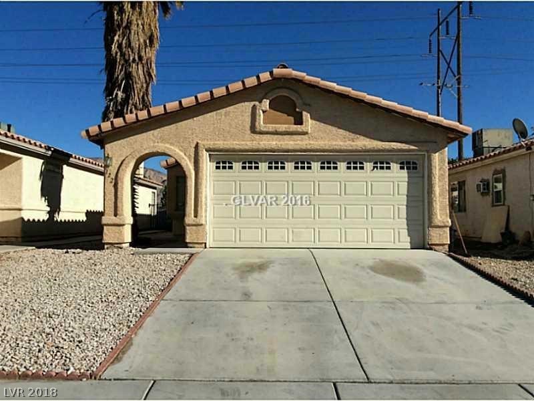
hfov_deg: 56.8
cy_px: 200
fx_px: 494
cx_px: 267
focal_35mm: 32
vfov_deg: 44.2
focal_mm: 3.3
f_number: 2.4
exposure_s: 1/2288
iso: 32
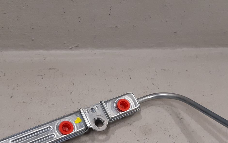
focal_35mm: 60
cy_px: 121
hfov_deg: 34.0
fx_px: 373
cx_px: 112
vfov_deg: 21.3
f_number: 1.7
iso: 100
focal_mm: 3.93
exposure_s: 1/50
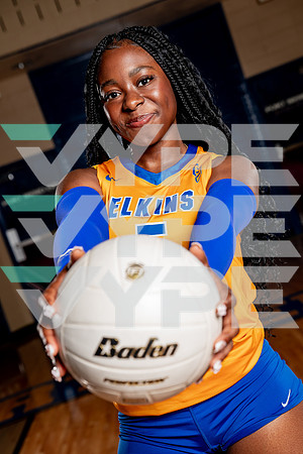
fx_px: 846
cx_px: 152
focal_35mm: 67
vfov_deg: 30.1
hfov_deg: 20.3
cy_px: 227
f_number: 5.6
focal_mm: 67
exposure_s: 1/250
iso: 200
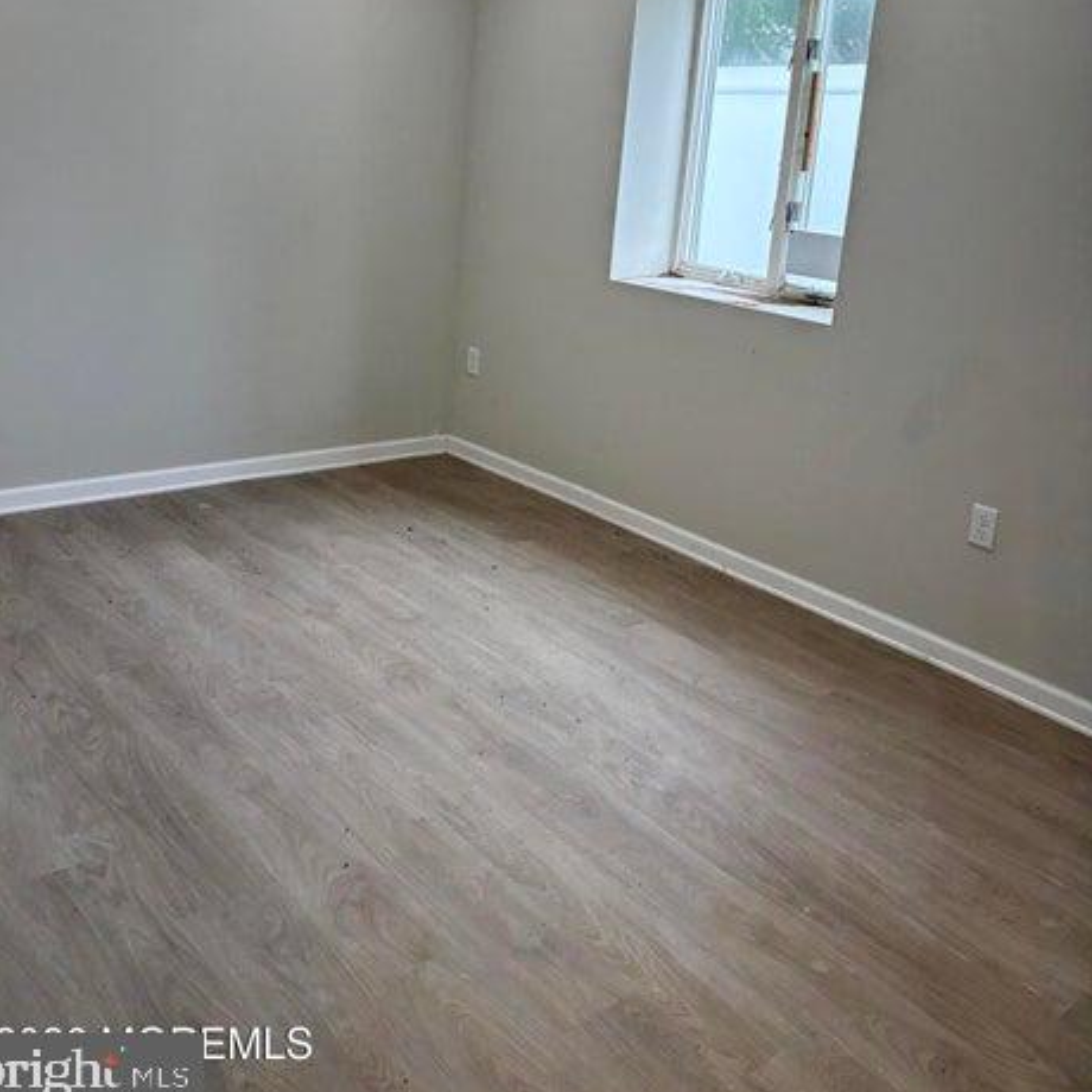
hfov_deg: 51.1
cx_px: 527
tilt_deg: -11.2
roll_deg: -4.7
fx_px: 1142
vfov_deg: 50.1
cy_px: 354
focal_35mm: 32
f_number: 1.6
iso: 64
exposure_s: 1/120
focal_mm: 5.96
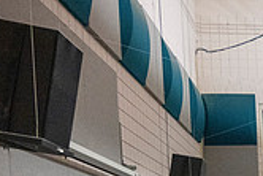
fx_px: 614
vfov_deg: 15.0
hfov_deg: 20.0
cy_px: 269
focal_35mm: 84
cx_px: 423
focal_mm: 24
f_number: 4
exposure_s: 1/500
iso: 10000
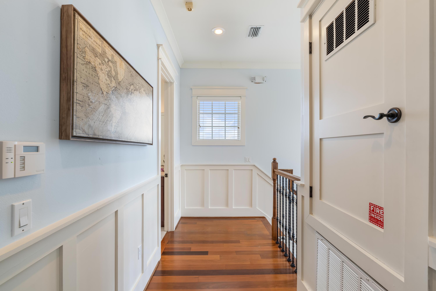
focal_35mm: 16
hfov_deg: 96.7
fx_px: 194
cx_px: 218
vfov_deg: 73.7
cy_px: 146
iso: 100
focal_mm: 16
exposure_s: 1/1.67
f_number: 9
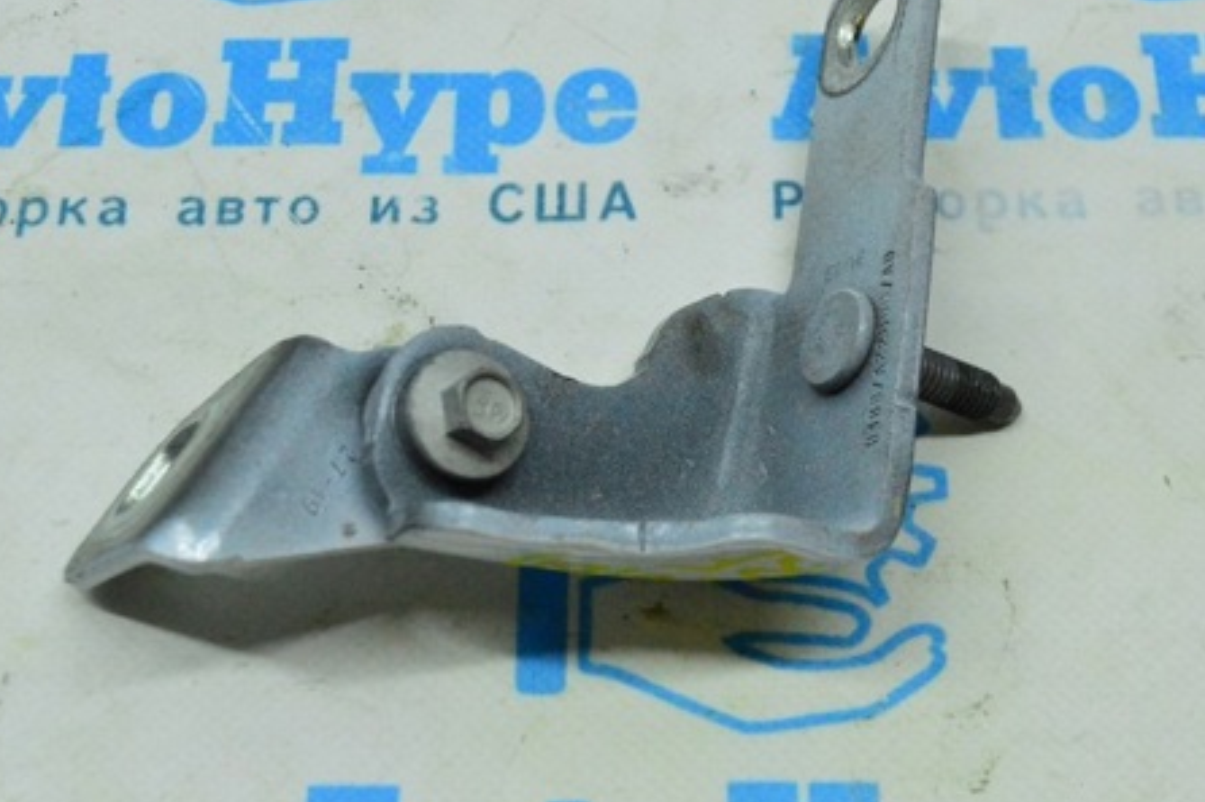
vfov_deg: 20.3
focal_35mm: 67
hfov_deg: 30.2
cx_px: 654
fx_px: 2232
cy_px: 315
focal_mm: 31
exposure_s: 1/640
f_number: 6.3
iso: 6400
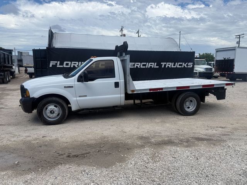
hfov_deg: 71.6
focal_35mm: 24
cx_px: 124
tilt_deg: -3.8
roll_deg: -1.1
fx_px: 171
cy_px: 92
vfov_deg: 56.8
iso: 80
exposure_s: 1/5319
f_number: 1.78
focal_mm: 6.76
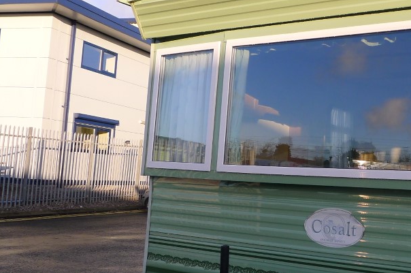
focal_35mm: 46
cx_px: 371
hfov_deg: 39.7
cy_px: 140
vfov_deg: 29.2
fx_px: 524
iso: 80
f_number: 2.8
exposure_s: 1/400
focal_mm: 5.1
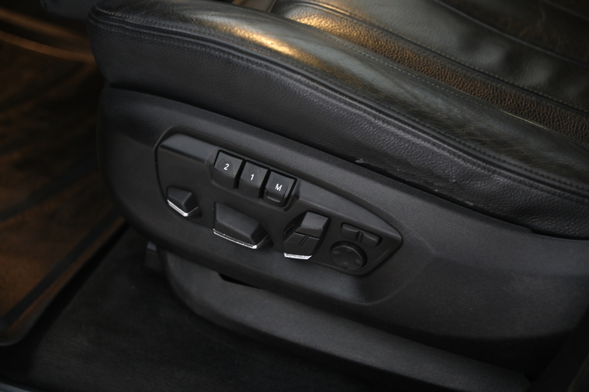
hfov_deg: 31.0
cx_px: 294
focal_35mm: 65
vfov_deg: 20.9
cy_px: 196
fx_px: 1063
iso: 2000
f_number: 4
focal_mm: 65
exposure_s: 1/13
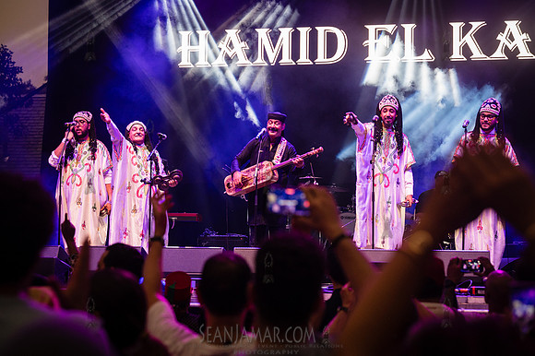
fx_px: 1168
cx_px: 268
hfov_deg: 25.8
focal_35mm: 79
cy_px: 178
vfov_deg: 17.3
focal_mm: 77
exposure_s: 1/400
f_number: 3.5
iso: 2000
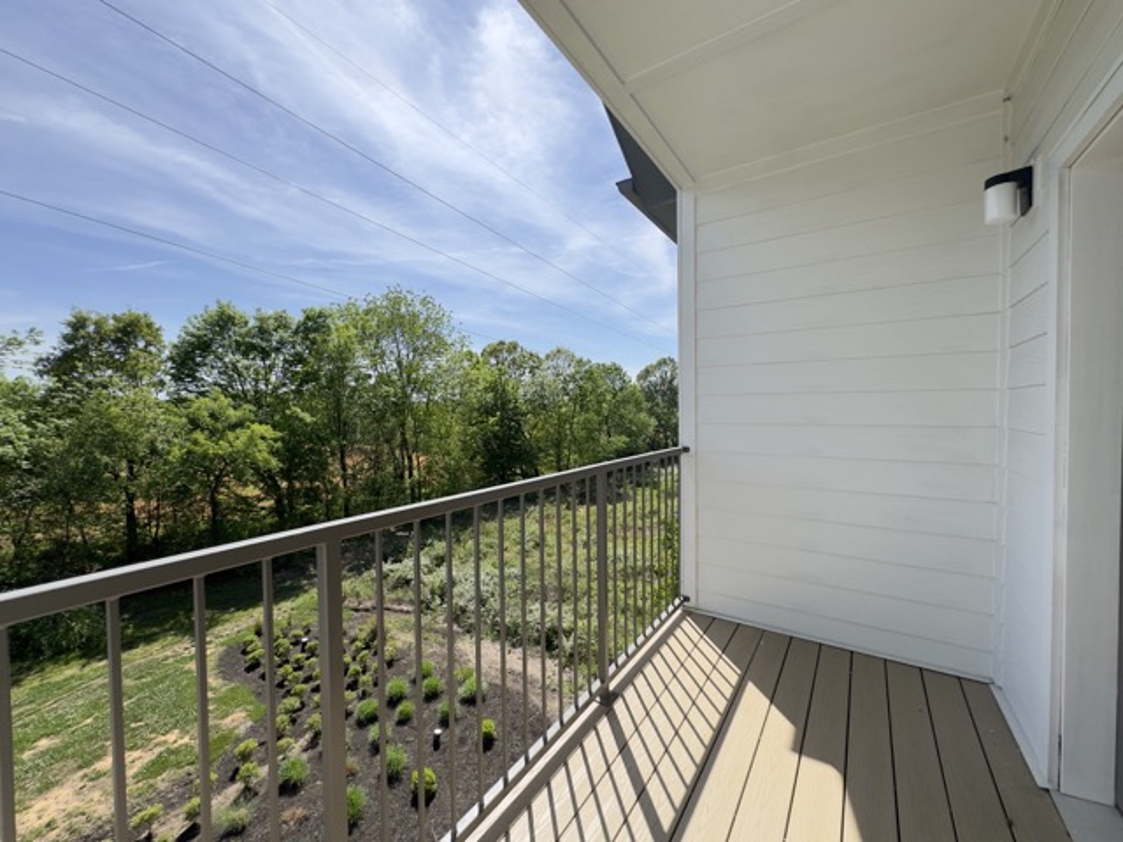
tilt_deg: -1.4
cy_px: 421
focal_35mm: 14
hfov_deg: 102.1
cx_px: 562
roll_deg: +0.9
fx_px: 454
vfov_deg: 85.7
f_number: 2.2
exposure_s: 1/889
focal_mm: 2.22
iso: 40
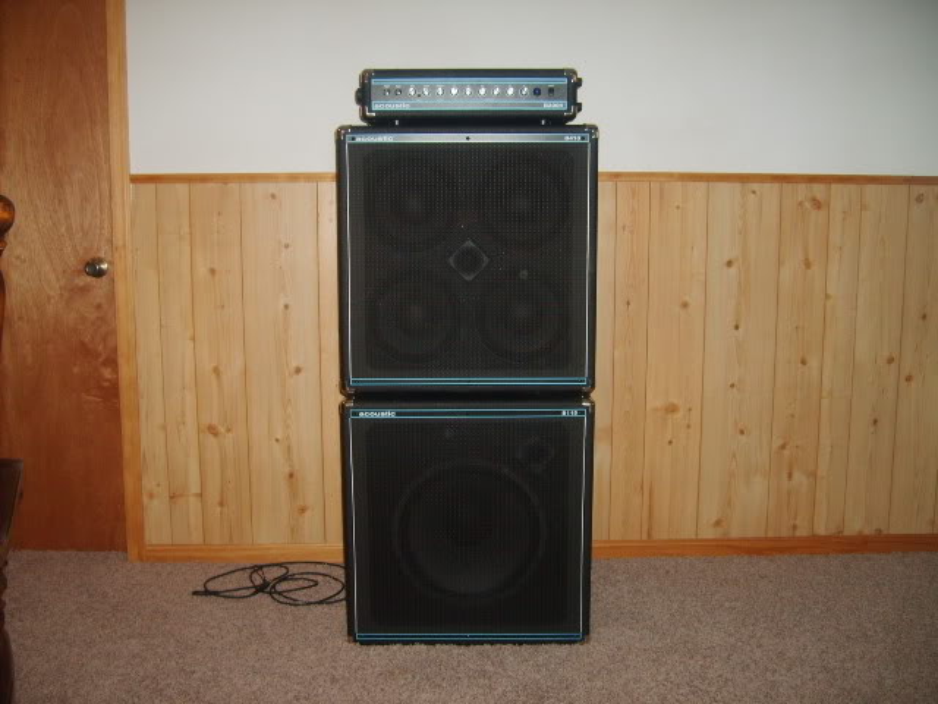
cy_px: 352
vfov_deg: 40.7
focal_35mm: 35
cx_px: 469
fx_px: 948
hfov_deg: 52.6
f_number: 2.8
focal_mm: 5.8
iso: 100
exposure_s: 1/45
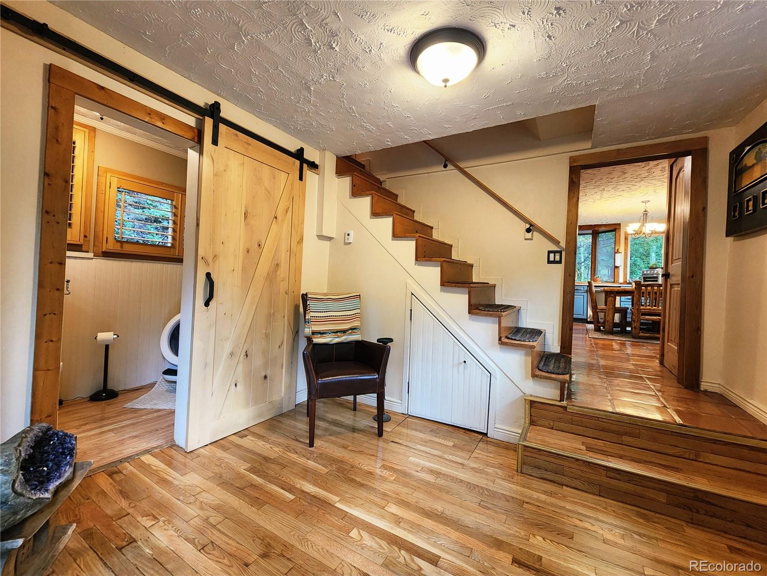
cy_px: 288
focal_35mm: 13
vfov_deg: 89.9
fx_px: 288
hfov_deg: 106.2
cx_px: 384
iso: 400
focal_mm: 2.2
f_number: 2.2
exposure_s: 1/60.2
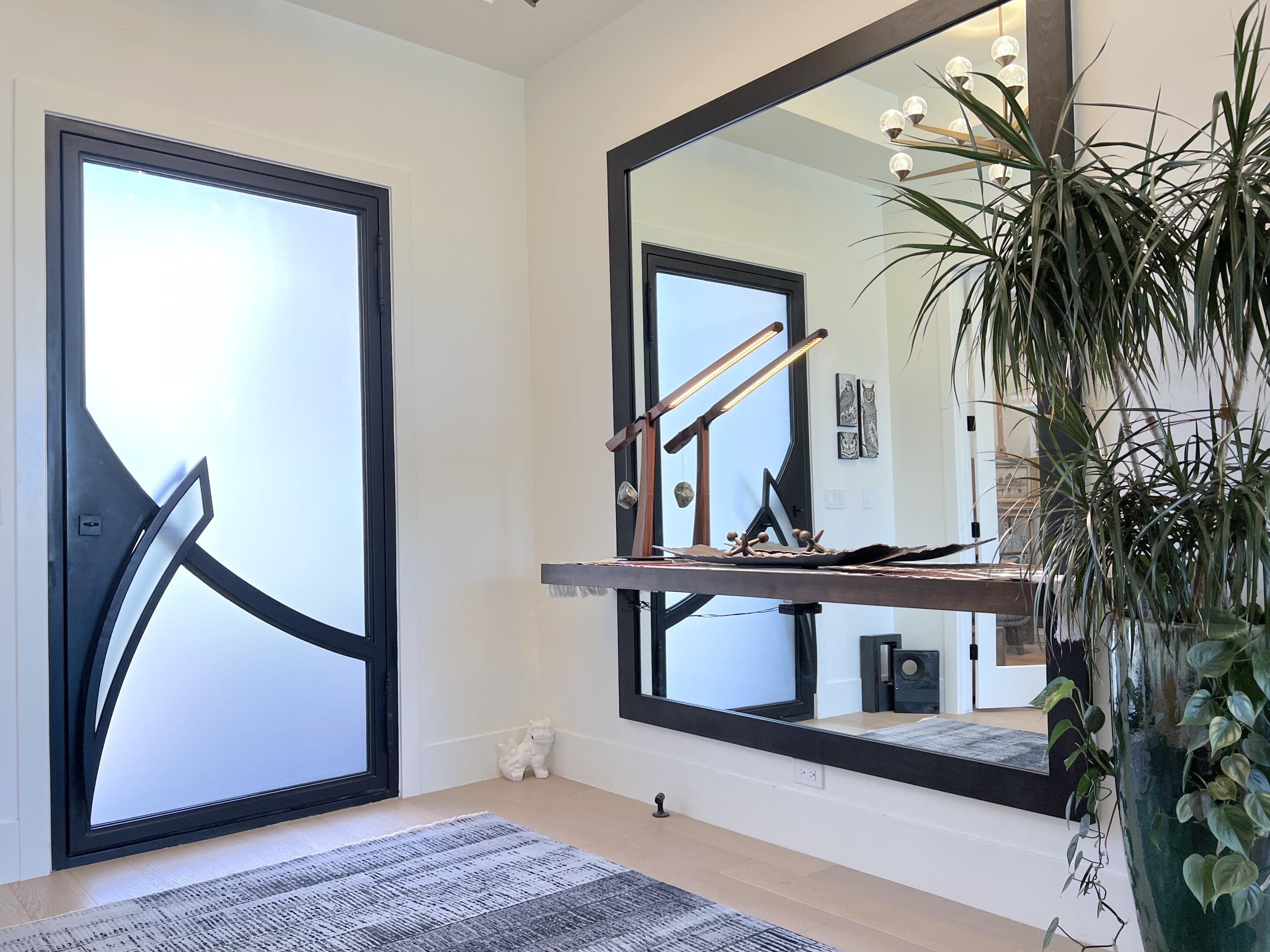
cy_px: 491
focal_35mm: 27
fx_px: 991
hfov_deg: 65.3
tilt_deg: +1.2
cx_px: 614
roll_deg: +1.2
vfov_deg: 51.3
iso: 80
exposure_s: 1/120
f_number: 1.5
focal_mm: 5.7
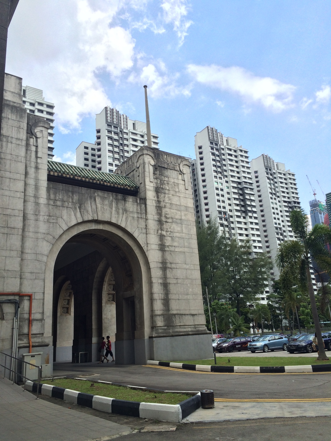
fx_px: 370
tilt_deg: +18.1
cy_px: 220
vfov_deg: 61.7
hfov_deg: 48.2
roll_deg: +3.5
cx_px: 166
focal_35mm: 29
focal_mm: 4.15
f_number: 2.2
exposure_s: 1/1325
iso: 32
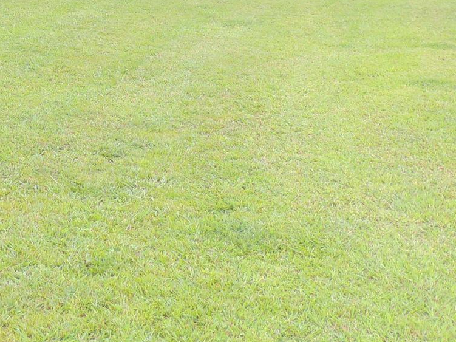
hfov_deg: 20.0
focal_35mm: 90
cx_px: -137
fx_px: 1185
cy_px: -70
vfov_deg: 15.8
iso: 100
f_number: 3.2
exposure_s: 1/125
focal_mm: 5.8
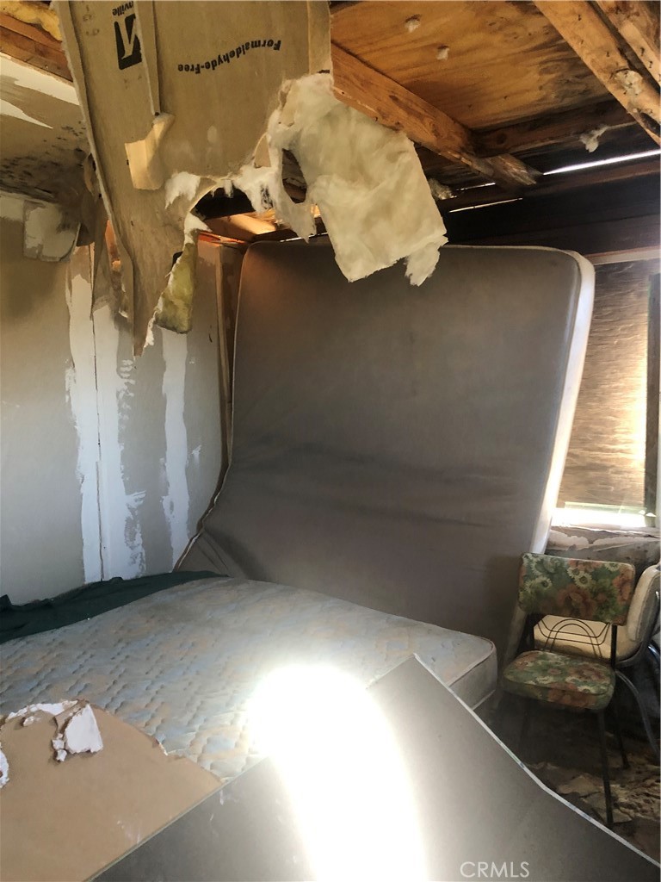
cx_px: 330
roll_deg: +3.1
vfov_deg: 63.4
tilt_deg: -3.5
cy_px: 441
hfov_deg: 49.7
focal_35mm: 28
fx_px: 713
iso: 64
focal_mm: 4
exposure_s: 1/15
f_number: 1.8
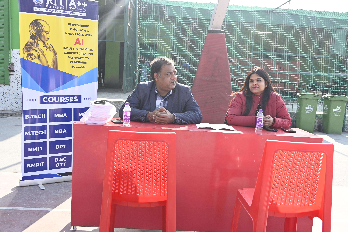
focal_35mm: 36
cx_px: 174
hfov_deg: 53.1
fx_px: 348
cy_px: 116
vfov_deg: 36.9
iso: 200
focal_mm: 24
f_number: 5
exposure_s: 1/250
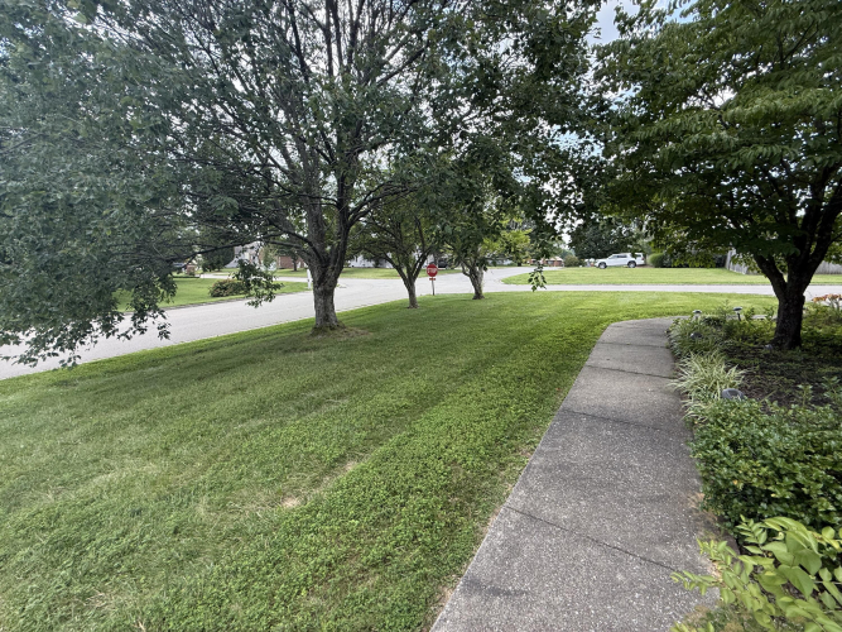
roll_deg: -0.4
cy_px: 316
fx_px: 340
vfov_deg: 85.7
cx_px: 421
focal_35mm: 14
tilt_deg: -9.4
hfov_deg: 102.1
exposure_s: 1/388
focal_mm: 2.22
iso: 64
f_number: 2.2
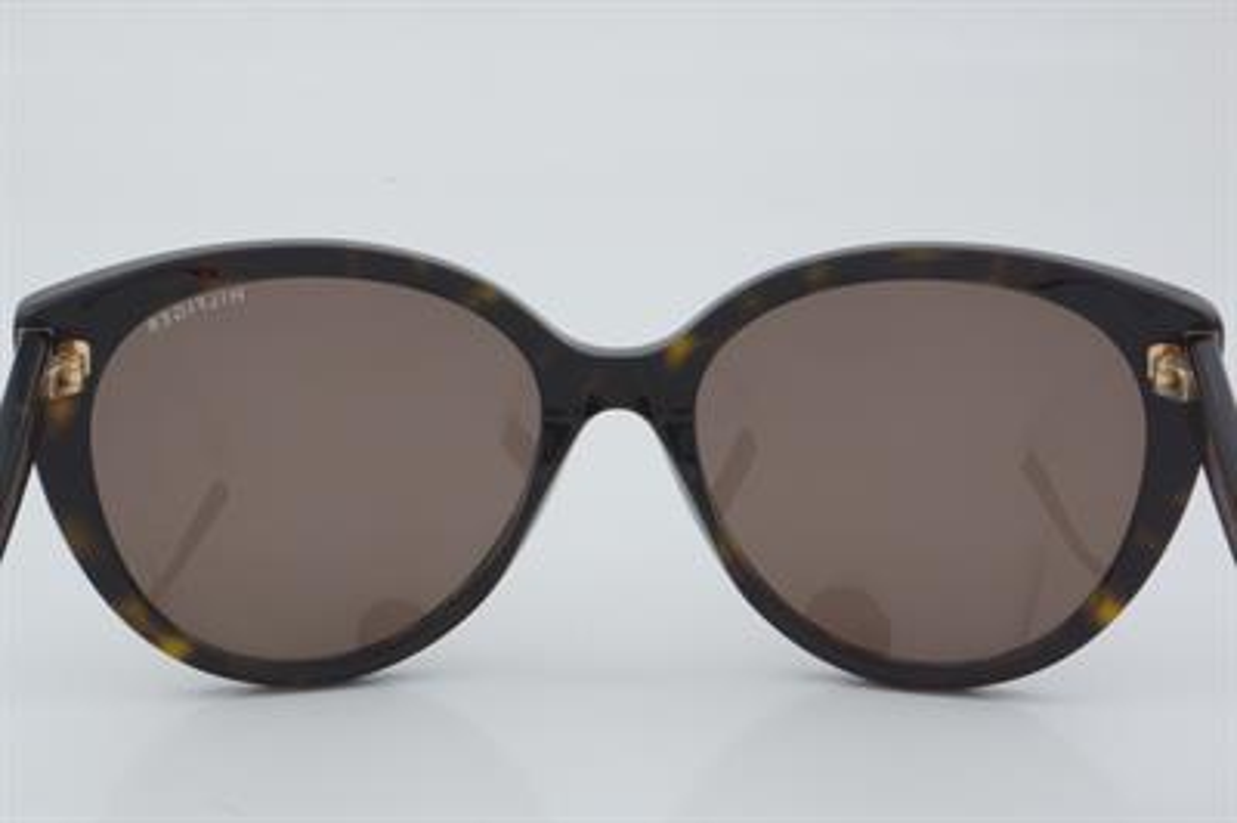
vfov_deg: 18.2
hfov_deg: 27.0
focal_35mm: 75
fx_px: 2575
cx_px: 618
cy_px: 412
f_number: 32
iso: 100
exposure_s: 1/3
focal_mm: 50
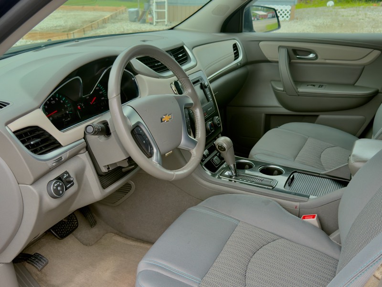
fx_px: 386
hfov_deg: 52.6
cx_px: 191
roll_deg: -0.4
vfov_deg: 40.7
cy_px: 144
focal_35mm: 35
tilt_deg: -22.7
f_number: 1.78
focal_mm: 6.76
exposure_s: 1/694
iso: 64
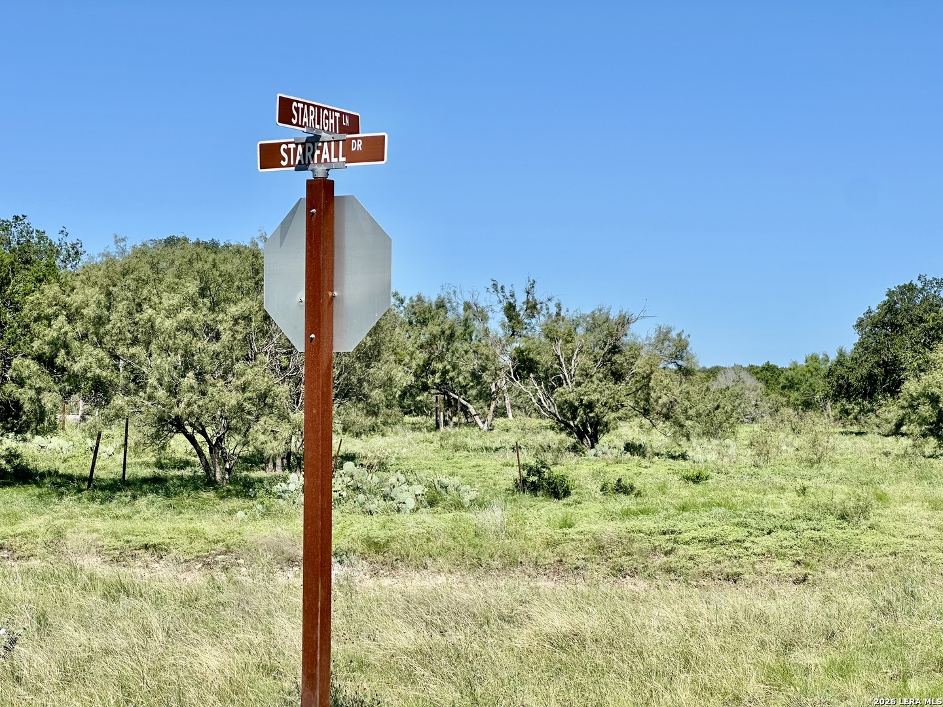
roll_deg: +0.1
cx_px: 472
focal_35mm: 77
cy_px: 354
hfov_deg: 25.3
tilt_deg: +1.6
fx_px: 2098
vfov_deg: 19.1
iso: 32
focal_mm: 9
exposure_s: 1/951
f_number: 2.8
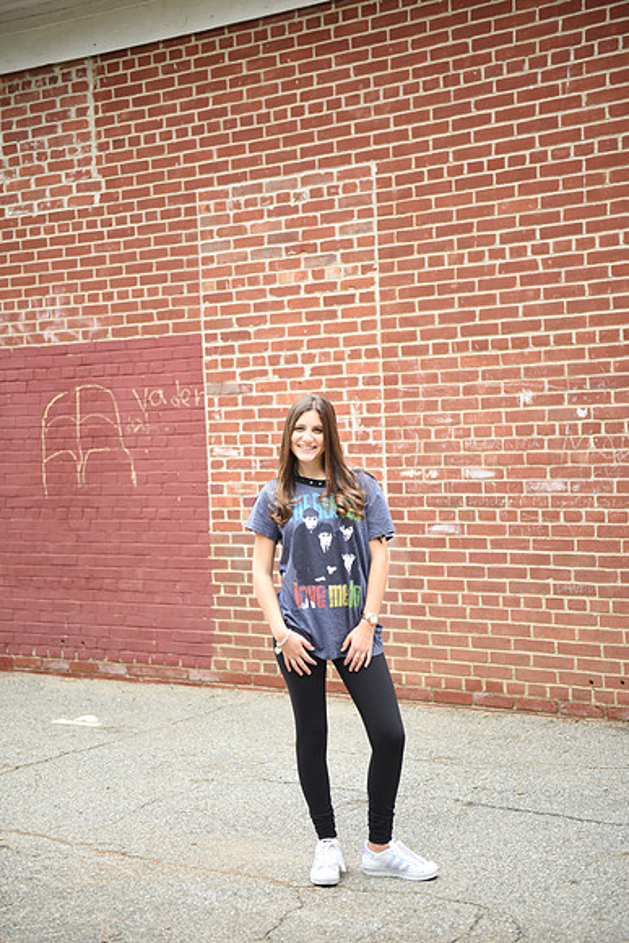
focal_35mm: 55
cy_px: 472
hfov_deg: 24.6
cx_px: 314
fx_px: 1440
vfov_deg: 36.2
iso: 500
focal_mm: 55
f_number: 2.8
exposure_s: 1/500
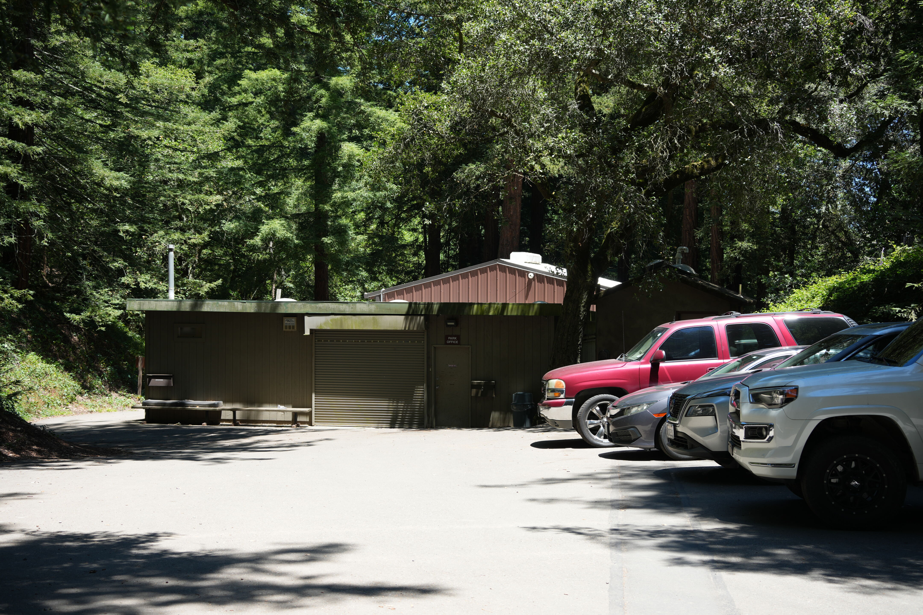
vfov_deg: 27.0
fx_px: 1282
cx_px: 462
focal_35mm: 50
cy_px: 308
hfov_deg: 39.6
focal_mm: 50
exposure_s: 1/100
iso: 100
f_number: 6.3
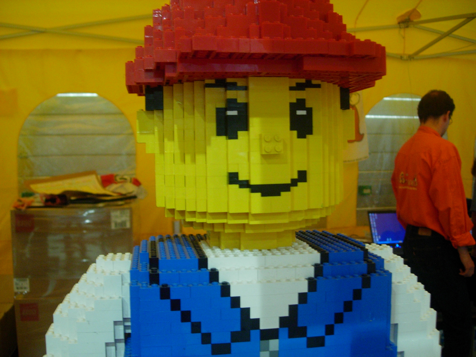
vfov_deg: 37.7
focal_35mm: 38
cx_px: 238
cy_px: 178
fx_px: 523
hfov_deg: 49.0
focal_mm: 7.8
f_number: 2.8
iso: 200
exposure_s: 1/14.6
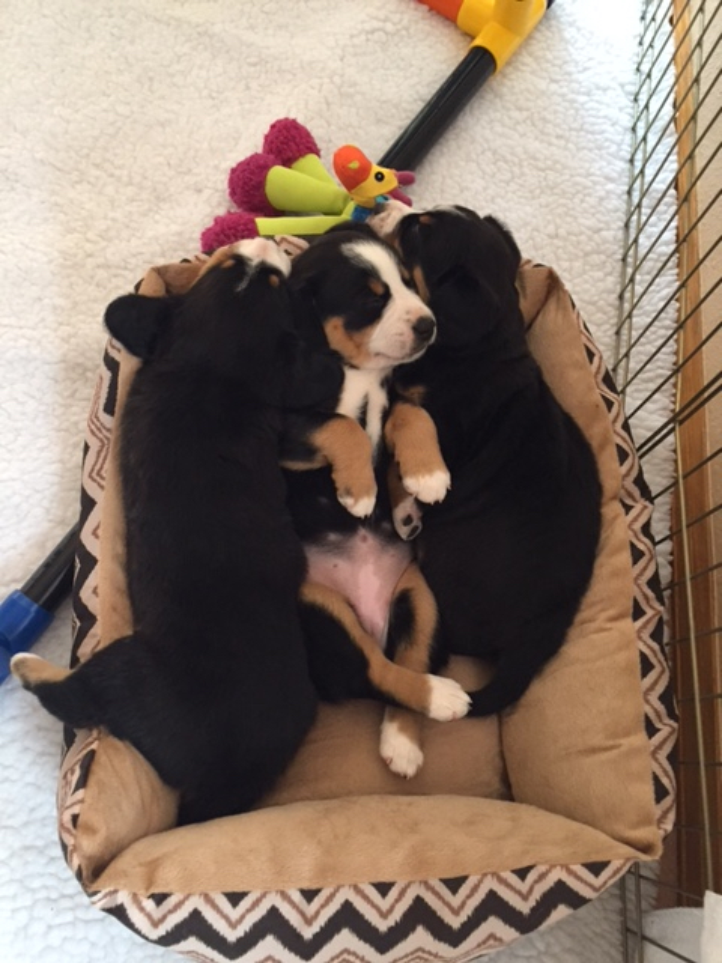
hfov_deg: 48.2
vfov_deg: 61.7
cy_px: 482
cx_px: 361
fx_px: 806
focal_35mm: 29
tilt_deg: -71.4
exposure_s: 1/30
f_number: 2.2
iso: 200
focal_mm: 4.15
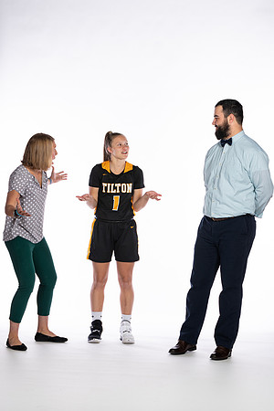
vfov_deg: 19.5
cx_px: 137
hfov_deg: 13.0
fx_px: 1199
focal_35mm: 105
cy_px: 206
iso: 100
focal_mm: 70
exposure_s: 1/100
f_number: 5.6
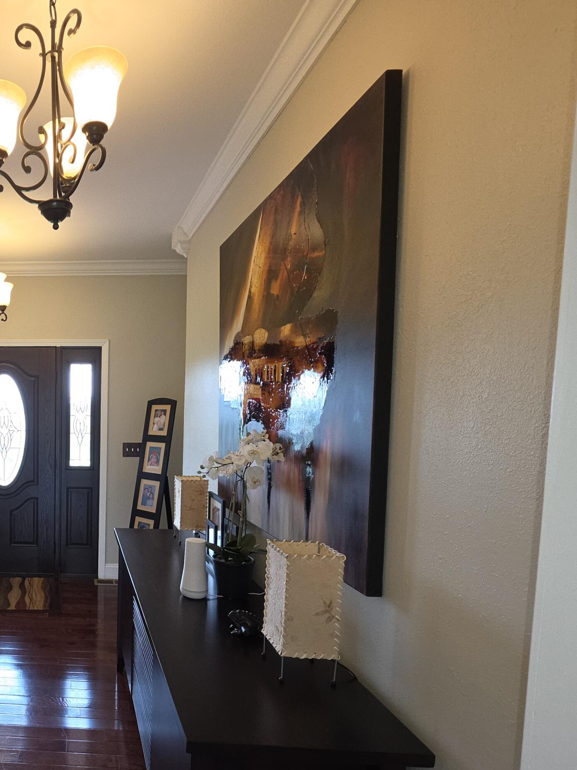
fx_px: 467
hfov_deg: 54.5
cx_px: 48
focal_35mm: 21
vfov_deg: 78.4
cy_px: 449
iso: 64
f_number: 1.9
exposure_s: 1/60
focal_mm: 2.2
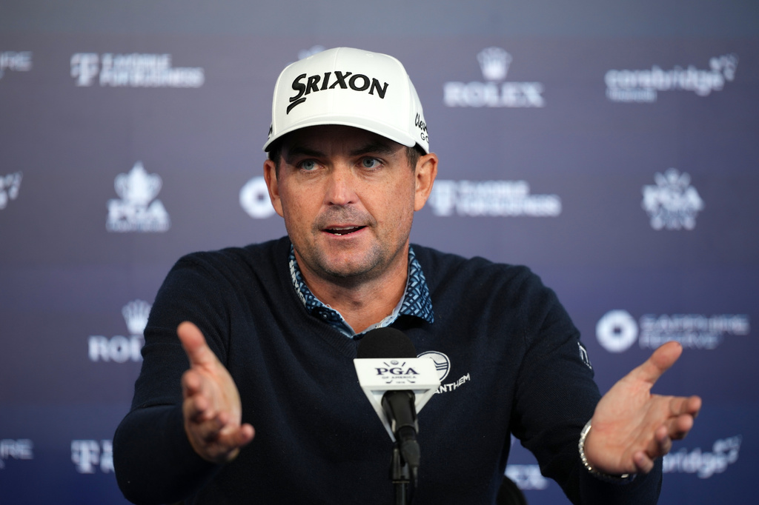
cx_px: 380
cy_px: 252
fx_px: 6323
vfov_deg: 4.6
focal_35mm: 300
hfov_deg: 6.9
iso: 400
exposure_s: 1/180
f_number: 2.8
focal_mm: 300
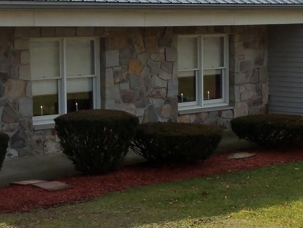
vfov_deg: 15.7
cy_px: 94
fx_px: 823
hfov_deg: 20.8
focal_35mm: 94
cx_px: 94
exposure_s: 1/400
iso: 80
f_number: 3.4
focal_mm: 5.2
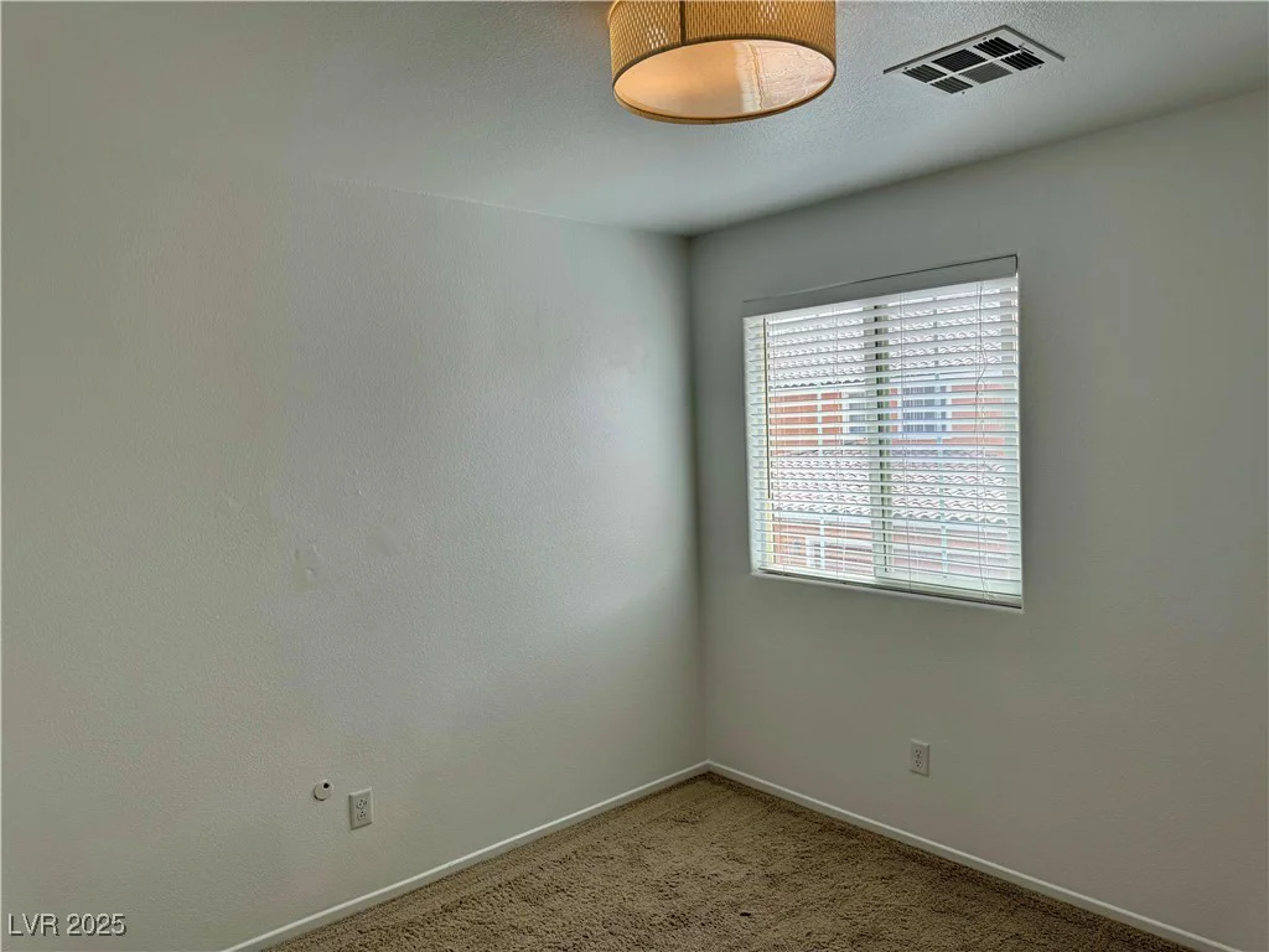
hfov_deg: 71.6
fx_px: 880
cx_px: 634
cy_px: 476
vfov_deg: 56.8
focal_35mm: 24
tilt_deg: -5.4
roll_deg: +1.6
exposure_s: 1/588
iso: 80
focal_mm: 6.76
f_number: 1.78
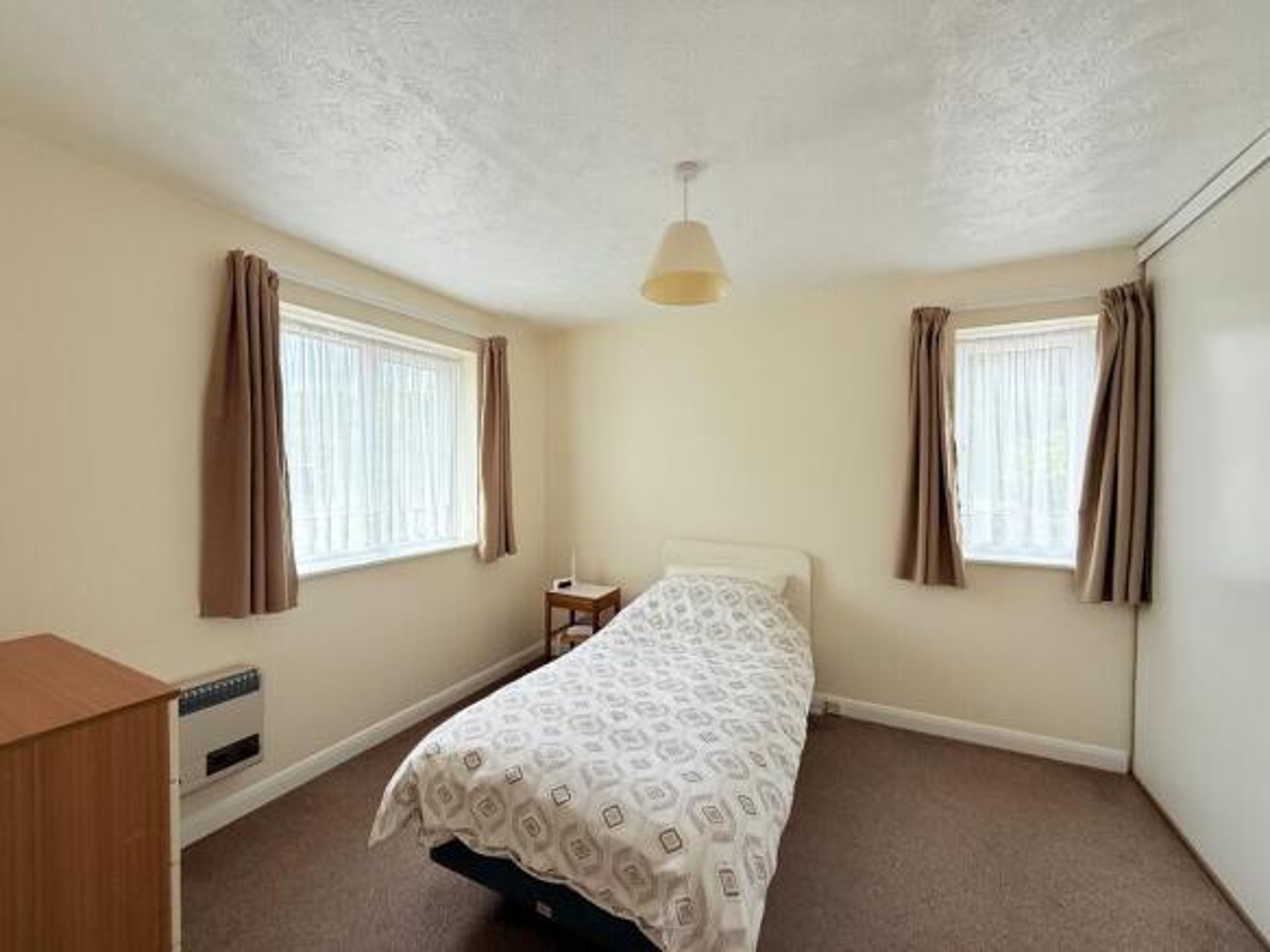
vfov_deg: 85.7
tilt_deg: -0.6
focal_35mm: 14
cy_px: 476
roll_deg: +0.1
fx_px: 514
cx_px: 635
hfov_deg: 102.1
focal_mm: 2.22
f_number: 2.2
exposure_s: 1/138
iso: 64
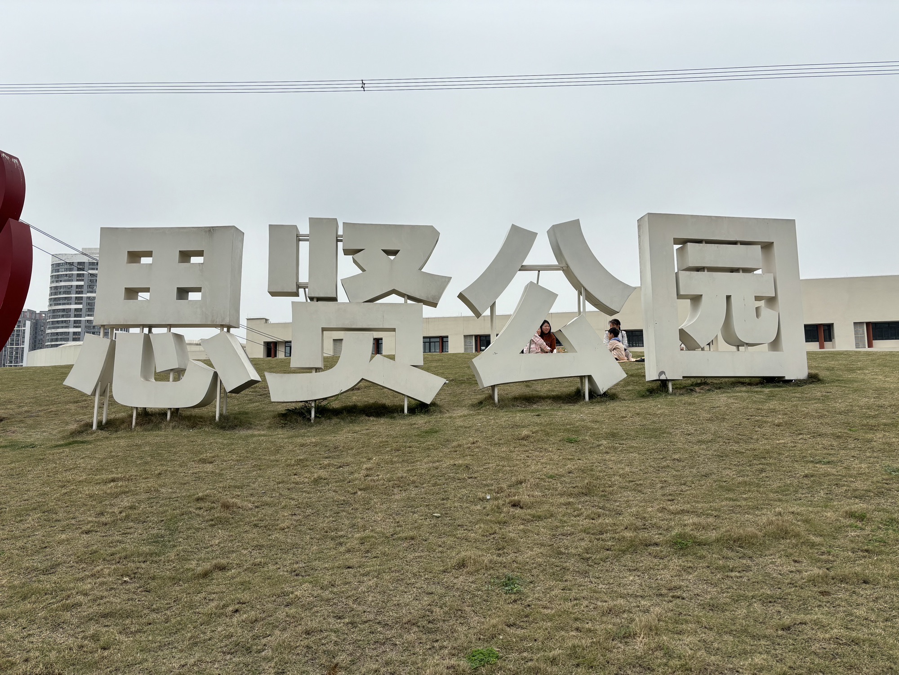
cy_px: 338
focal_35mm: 26
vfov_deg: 53.1
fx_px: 676
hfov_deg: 67.3
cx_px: 450
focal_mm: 5.96
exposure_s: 1/2513
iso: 50
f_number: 1.6
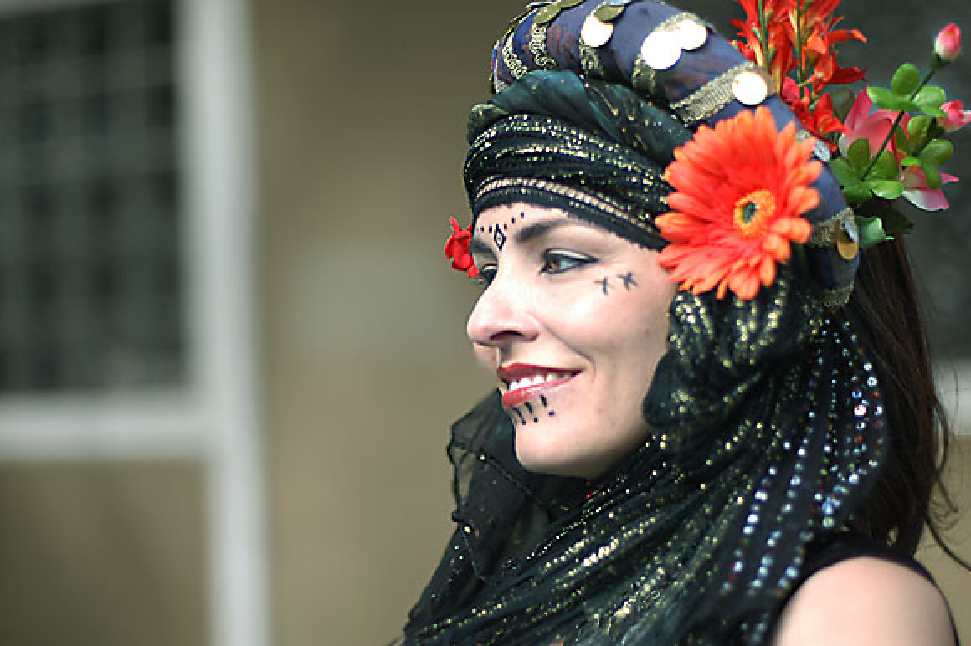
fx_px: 2022
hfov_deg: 27.0
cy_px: 323
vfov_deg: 18.2
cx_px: 486
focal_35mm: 75
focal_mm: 50
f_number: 1.4
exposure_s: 1/1250
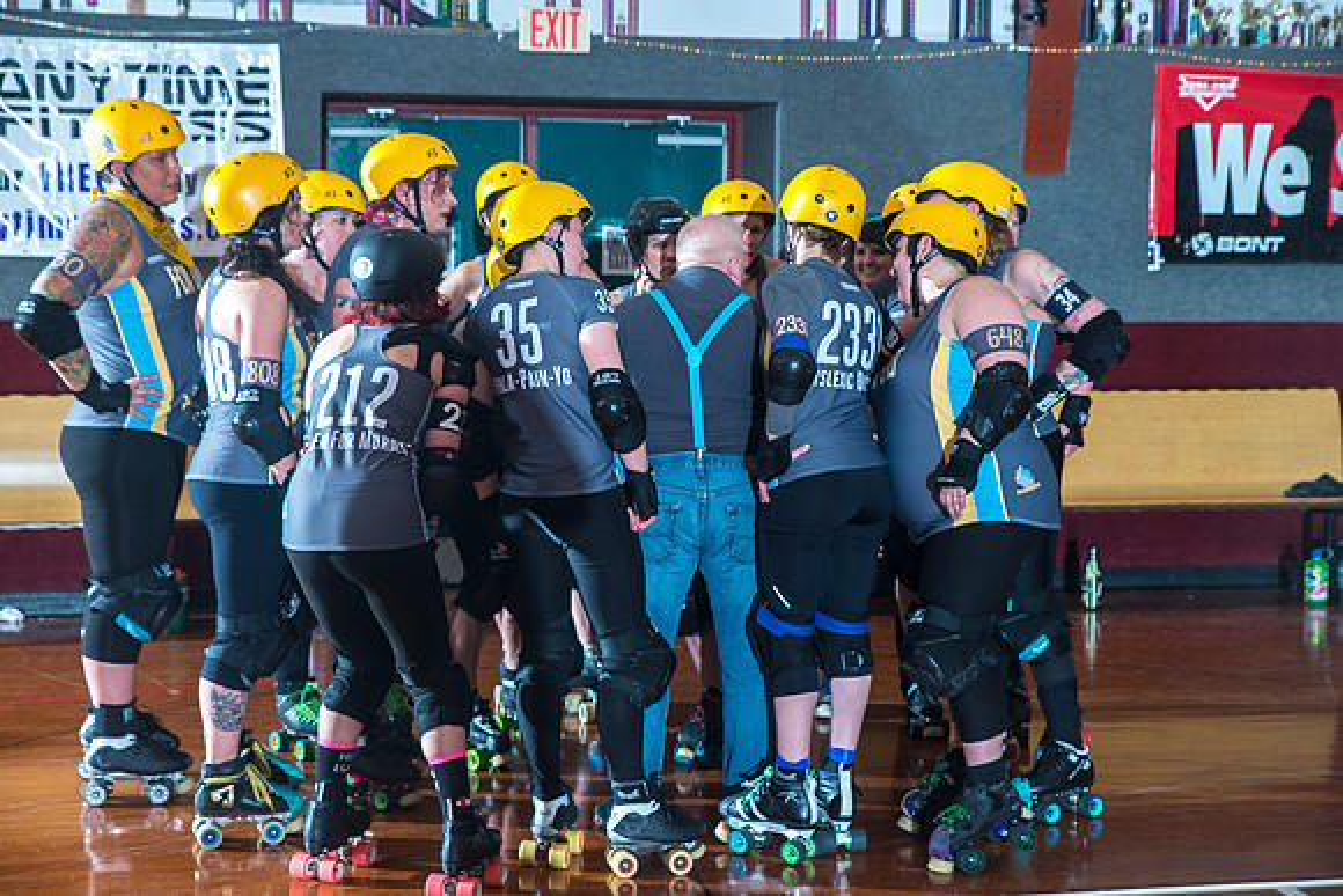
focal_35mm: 62
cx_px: 672
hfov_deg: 32.4
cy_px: 448
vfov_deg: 21.9
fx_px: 2313
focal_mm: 62
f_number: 6.3
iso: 800
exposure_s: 1/160
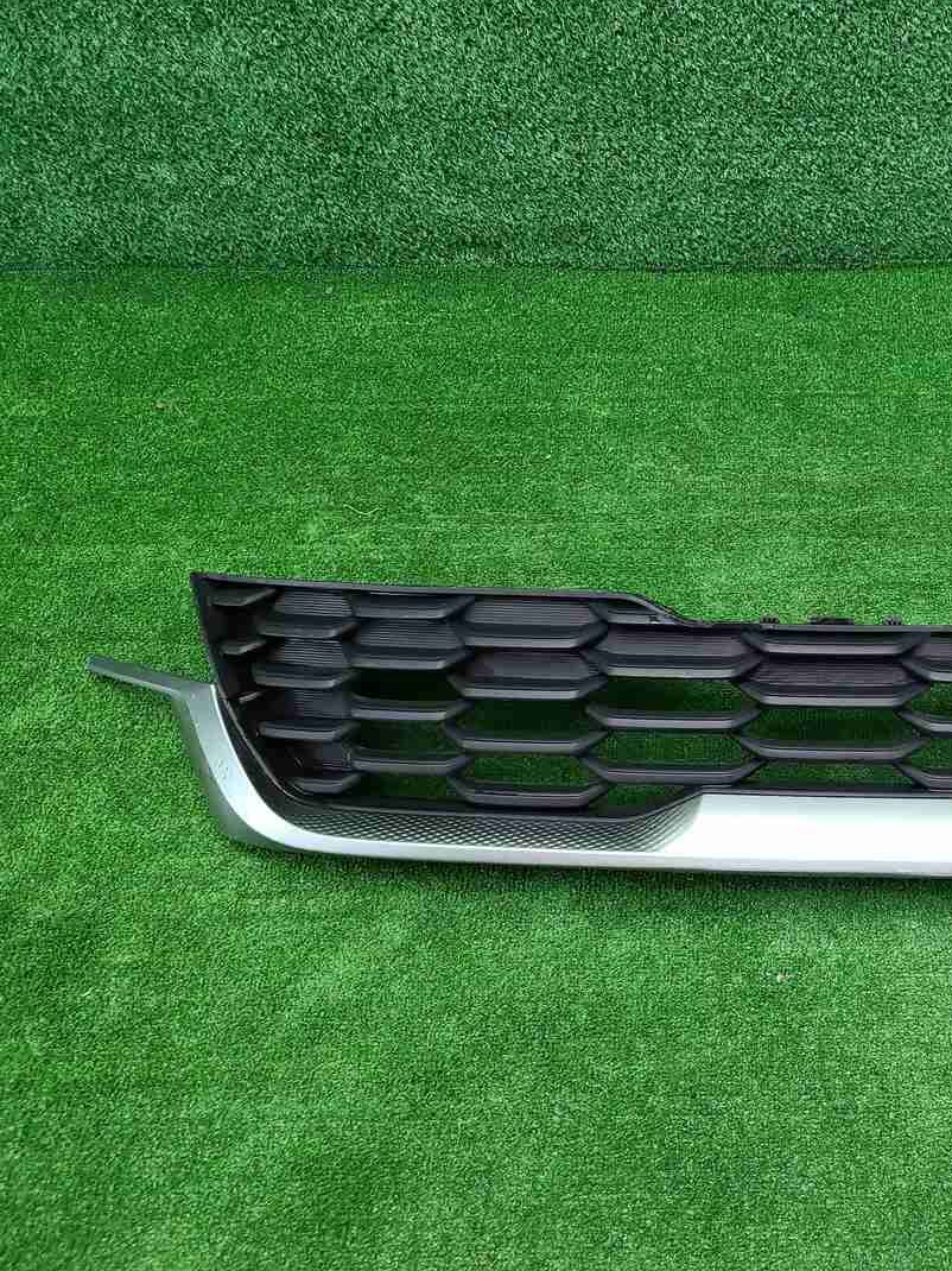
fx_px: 1284
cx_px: 836
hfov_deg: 38.2
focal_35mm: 35
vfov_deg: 52.6
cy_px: 639
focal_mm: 5.4
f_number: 1.8
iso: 150
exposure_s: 1/50
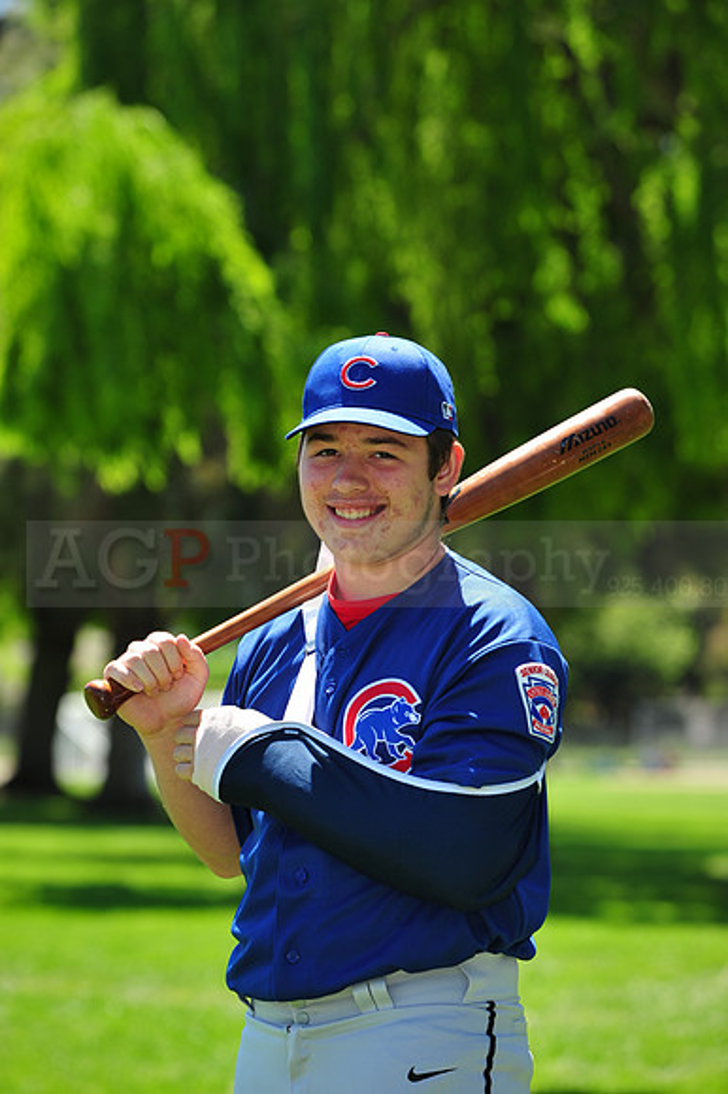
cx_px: 364
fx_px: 4403
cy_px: 547
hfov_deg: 9.5
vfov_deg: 14.2
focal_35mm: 145
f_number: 5.6
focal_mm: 145
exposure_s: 1/400
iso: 200
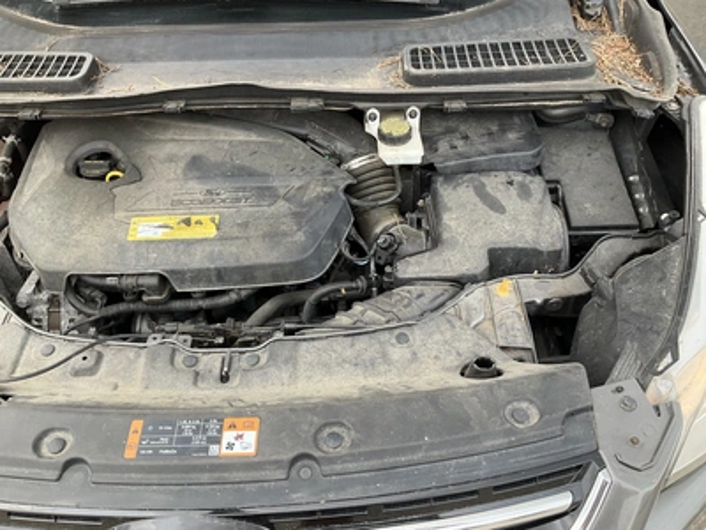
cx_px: 353
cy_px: 265
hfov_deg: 61.7
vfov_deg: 48.2
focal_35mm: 29
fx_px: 591
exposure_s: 1/192
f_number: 1.8
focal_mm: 3
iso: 25
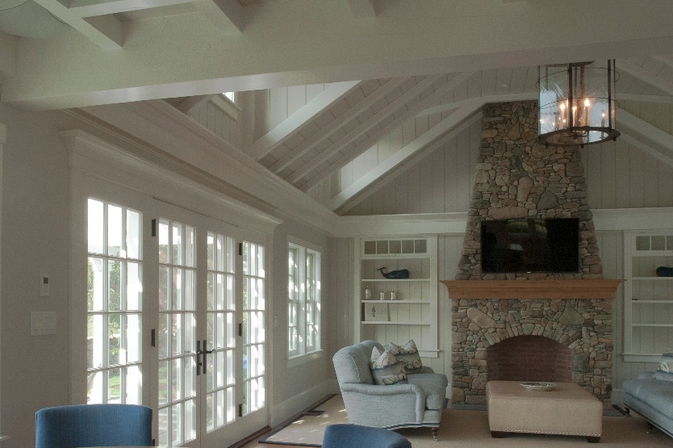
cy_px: 290
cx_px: 264
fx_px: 691
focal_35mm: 37
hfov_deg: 51.5
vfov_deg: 35.6
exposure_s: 1/125
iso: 1250
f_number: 11
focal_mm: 19
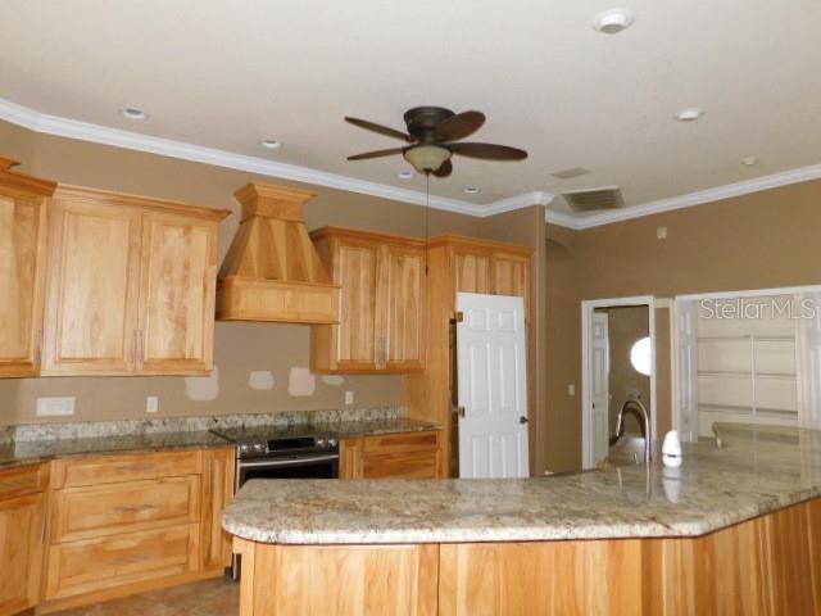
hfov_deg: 71.6
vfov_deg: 56.8
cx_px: 410
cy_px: 308
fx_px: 569
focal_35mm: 24
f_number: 3
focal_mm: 4.1
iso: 220
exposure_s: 1/30
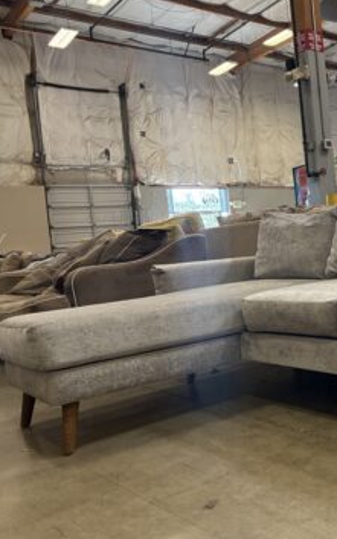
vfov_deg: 50.3
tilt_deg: -1.1
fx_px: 572
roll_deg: +5.2
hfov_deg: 30.0
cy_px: 256
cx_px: 354
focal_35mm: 39
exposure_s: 1/120
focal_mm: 5.96
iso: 250
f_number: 1.6
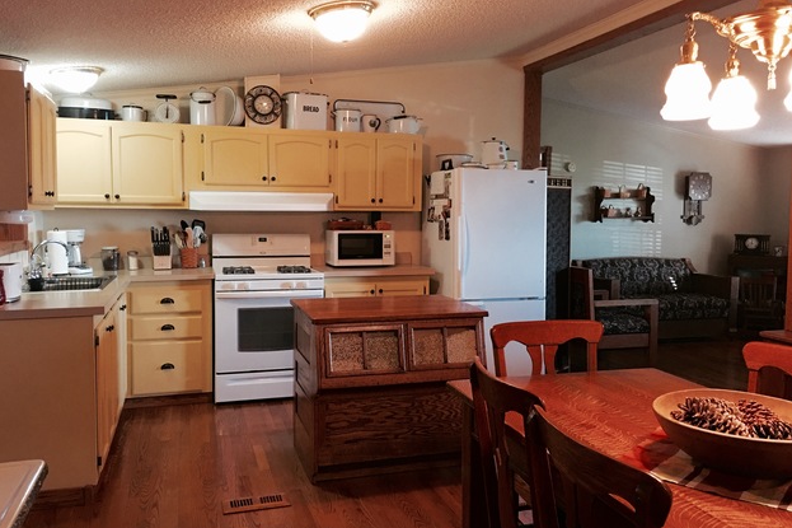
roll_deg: -0.8
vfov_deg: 42.3
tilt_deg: -2.1
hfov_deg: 60.3
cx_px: 406
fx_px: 682
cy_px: 262
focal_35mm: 31
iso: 100
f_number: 2.2
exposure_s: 1/15
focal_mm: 4.15
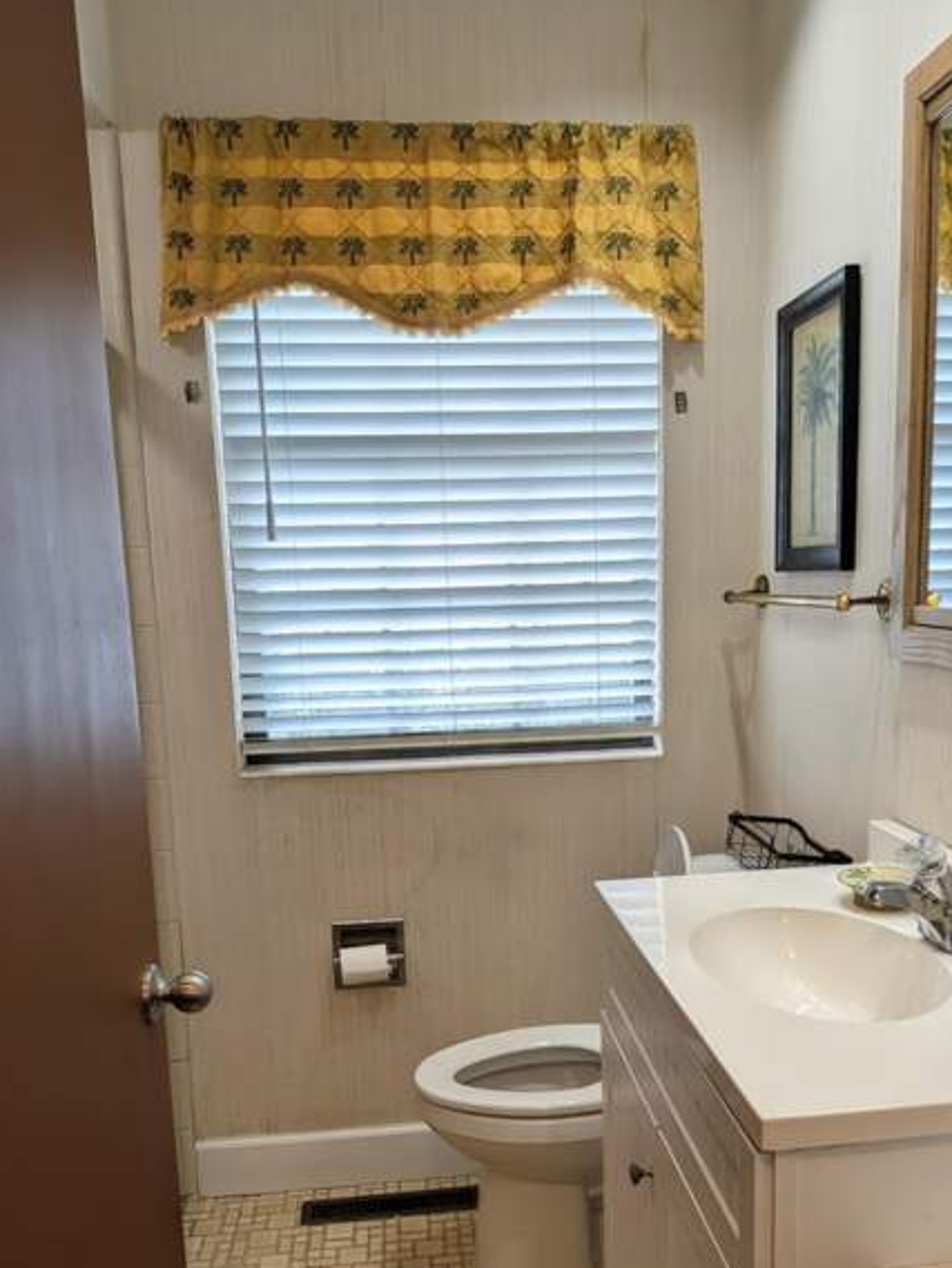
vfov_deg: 65.2
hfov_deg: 51.3
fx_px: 990
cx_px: 528
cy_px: 691
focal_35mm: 27
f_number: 1.7
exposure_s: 1/60
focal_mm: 4.53
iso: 50
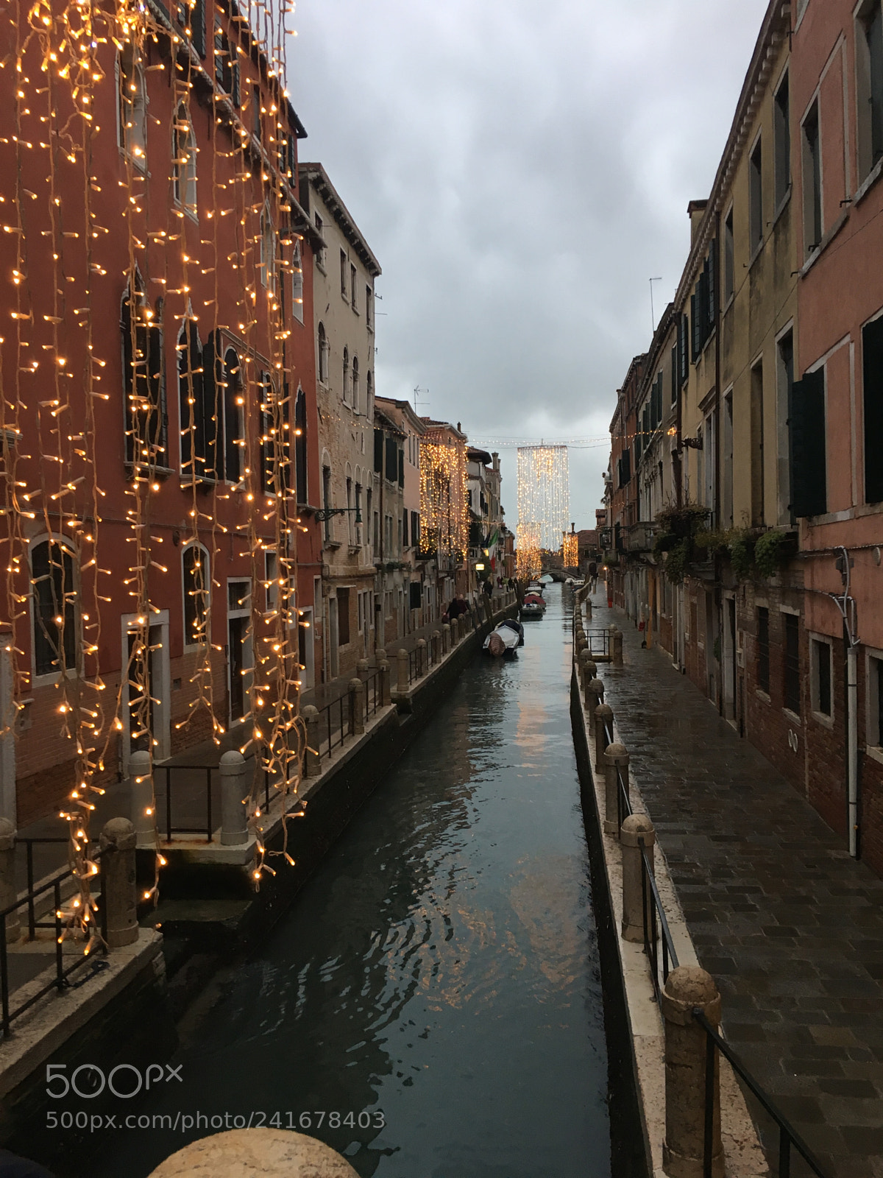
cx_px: 442
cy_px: 589
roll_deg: -0.8
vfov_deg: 61.7
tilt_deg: -3.8
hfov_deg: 48.2
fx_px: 986
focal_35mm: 29
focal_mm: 4.15
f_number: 2.2
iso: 64
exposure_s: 1/33
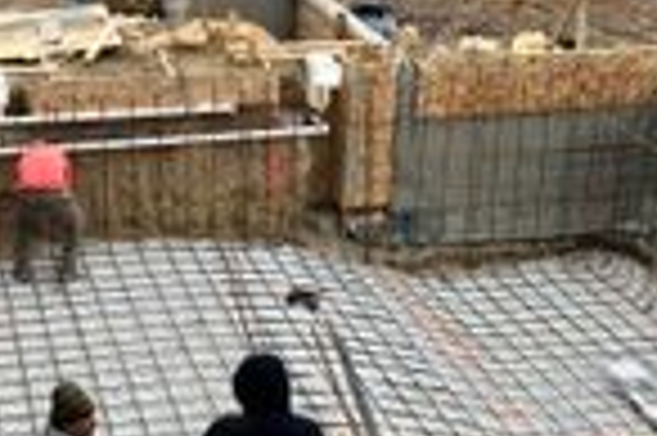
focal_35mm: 80
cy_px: 270
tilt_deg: -23.1
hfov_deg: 25.3
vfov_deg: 17.0
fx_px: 1458
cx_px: 230
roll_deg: -0.7
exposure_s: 1/282
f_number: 1.8
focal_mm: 3.99
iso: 32
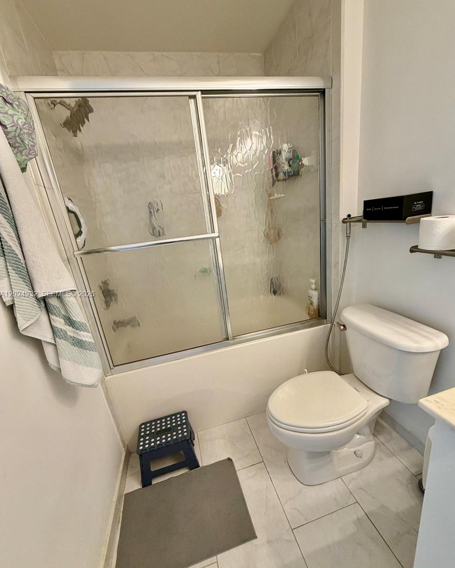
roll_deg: +7.6
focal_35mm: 15
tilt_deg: -16.5
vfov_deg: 96.7
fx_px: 252
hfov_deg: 84.1
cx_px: 232
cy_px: 295
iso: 200
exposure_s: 1/60
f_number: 2.2
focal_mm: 2.22
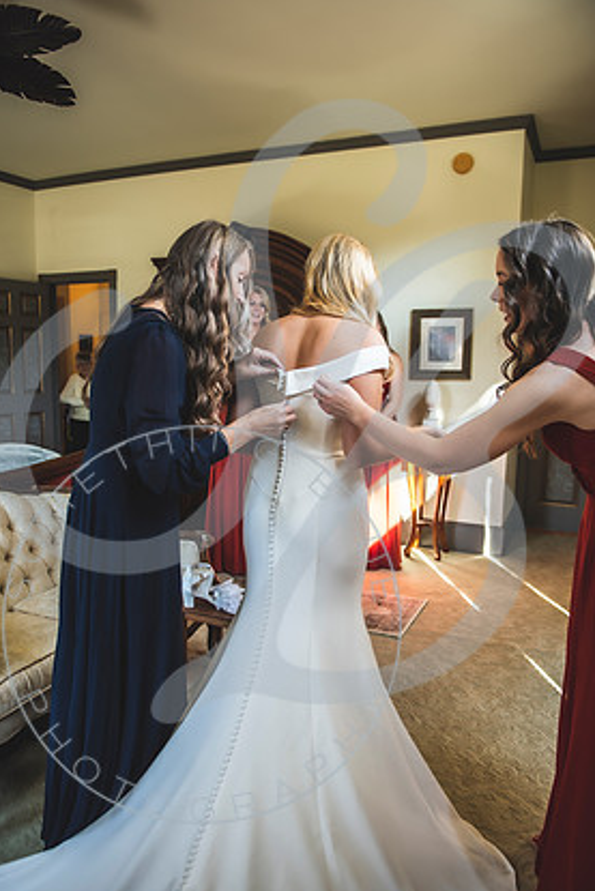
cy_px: 462
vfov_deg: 69.4
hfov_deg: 49.6
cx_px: 299
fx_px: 644
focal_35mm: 26
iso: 200
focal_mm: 24
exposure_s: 1/125
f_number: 2.8
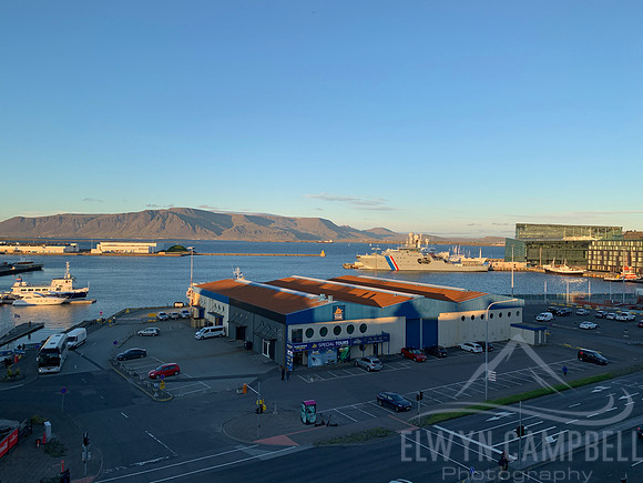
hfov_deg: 67.3
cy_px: 242
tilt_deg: +1.1
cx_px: 322
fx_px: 483
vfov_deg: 53.1
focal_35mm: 26
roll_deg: +0.4
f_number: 1.8
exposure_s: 1/856
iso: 25
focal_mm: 4.25
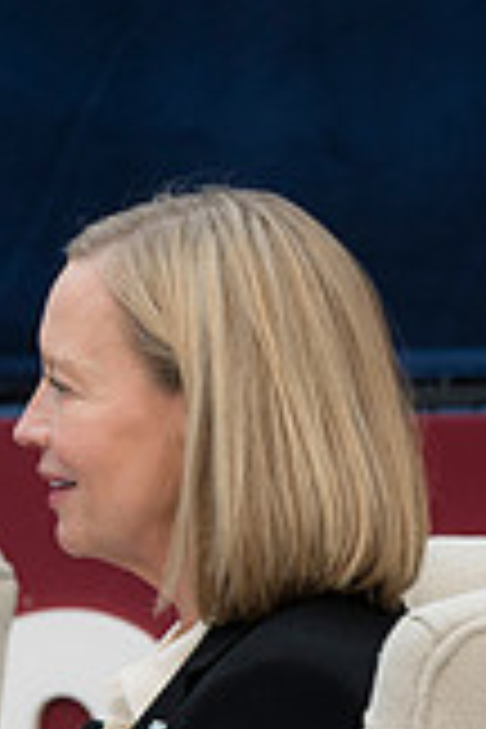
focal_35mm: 511
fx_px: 10347
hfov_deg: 2.7
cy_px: 922
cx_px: 76
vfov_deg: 4.0
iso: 160
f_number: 4
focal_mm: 123
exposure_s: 1/160
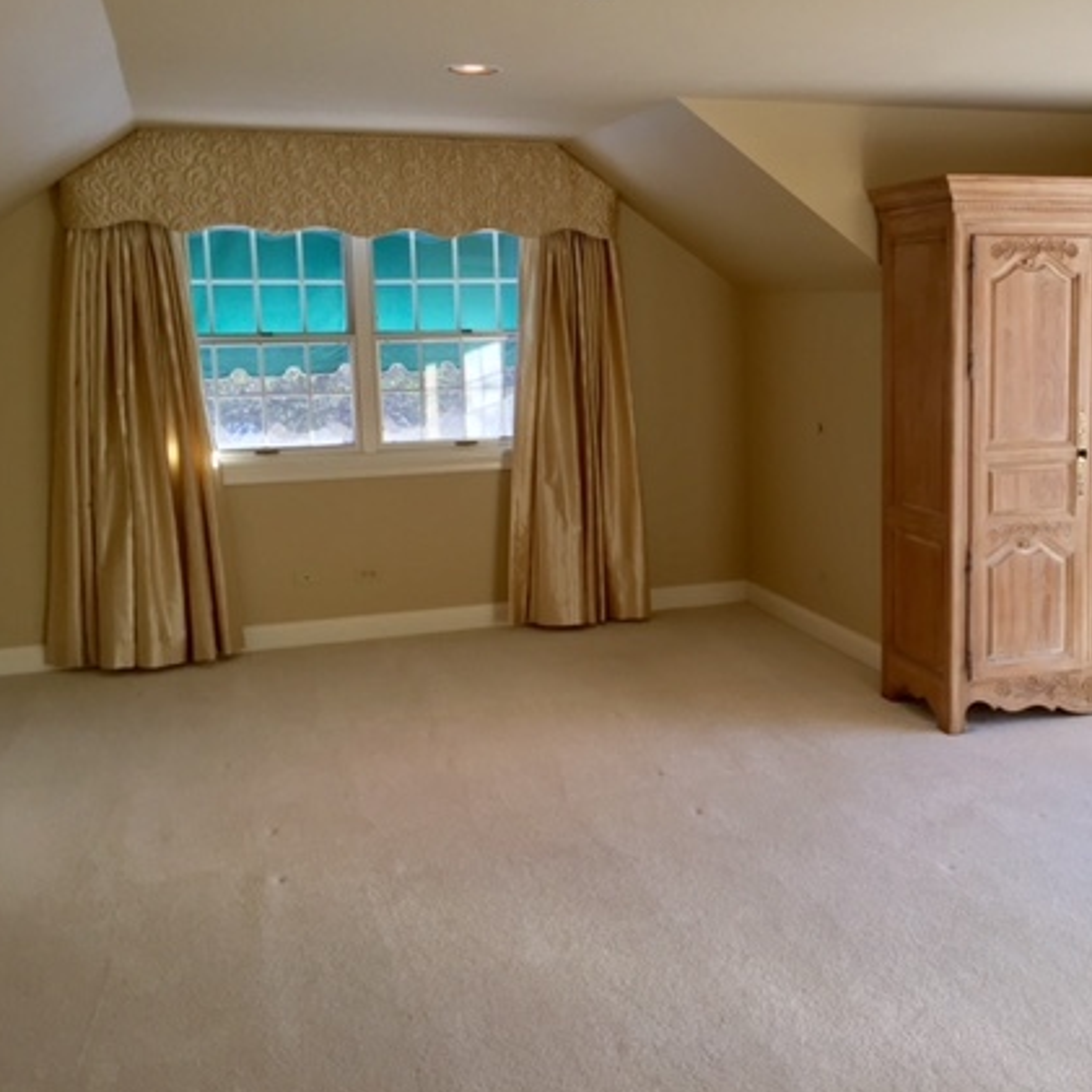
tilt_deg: -7.7
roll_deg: +1.5
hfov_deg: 41.9
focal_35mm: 39
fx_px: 1392
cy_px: 485
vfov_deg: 42.8
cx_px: 781
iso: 50
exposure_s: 1/120
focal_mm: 4.15
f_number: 2.2
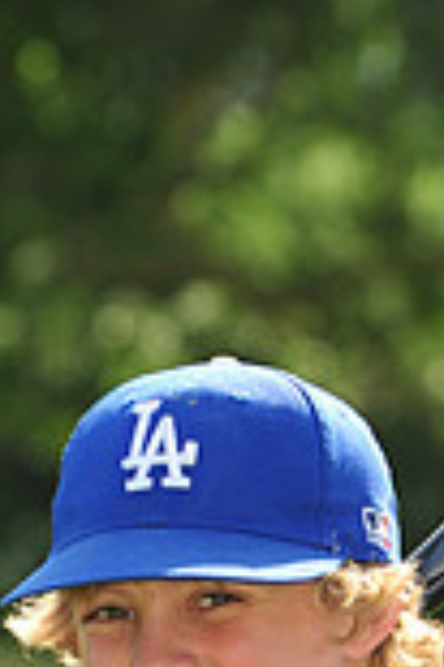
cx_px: 310
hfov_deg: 2.4
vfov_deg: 3.6
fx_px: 10735
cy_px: 753
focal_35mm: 579
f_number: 7.1
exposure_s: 1/640
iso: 320
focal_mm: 155
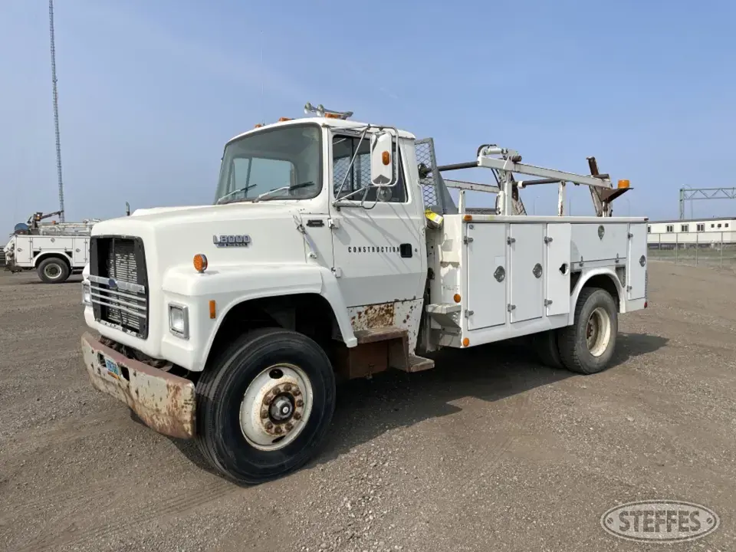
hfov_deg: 67.3
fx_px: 553
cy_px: 276
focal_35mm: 26
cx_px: 368
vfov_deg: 53.1
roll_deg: +1.9
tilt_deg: -3.1
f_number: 1.6
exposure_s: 1/5814
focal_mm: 4.2
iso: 32
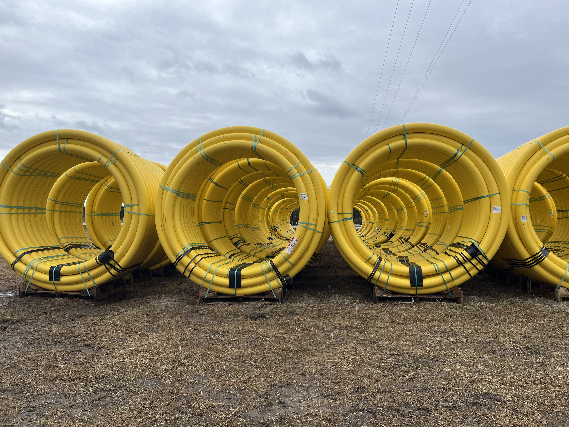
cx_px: 284
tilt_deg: -1.1
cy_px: 214
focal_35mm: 26
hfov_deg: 67.3
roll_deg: +1.4
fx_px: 427
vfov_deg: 53.1
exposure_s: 1/3876
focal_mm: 5.1
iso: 50
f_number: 1.6
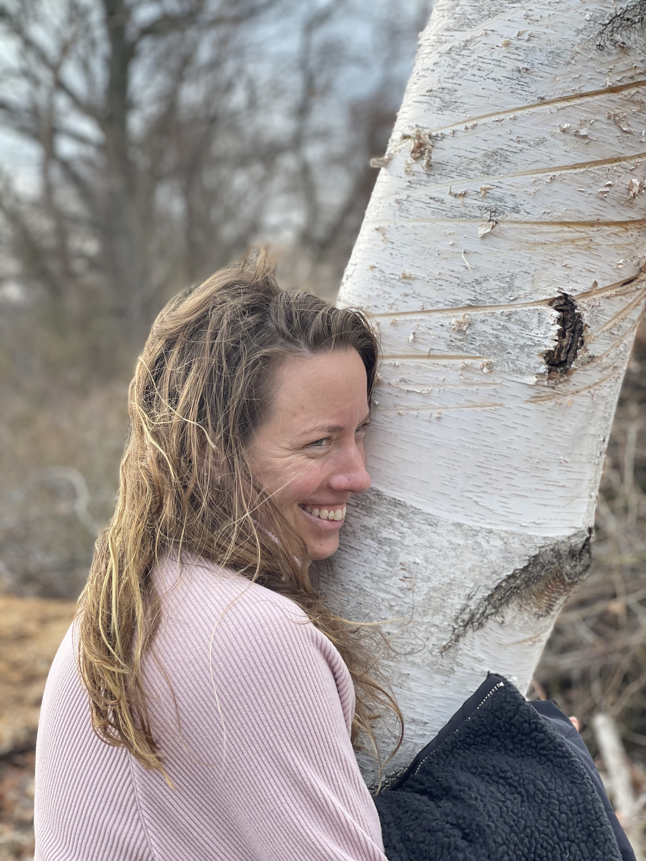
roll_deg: +4.2
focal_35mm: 52
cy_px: 430
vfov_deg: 36.8
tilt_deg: +0.0
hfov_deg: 28.0
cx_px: 323
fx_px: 1294
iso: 32
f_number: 2
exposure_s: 1/322
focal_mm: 6
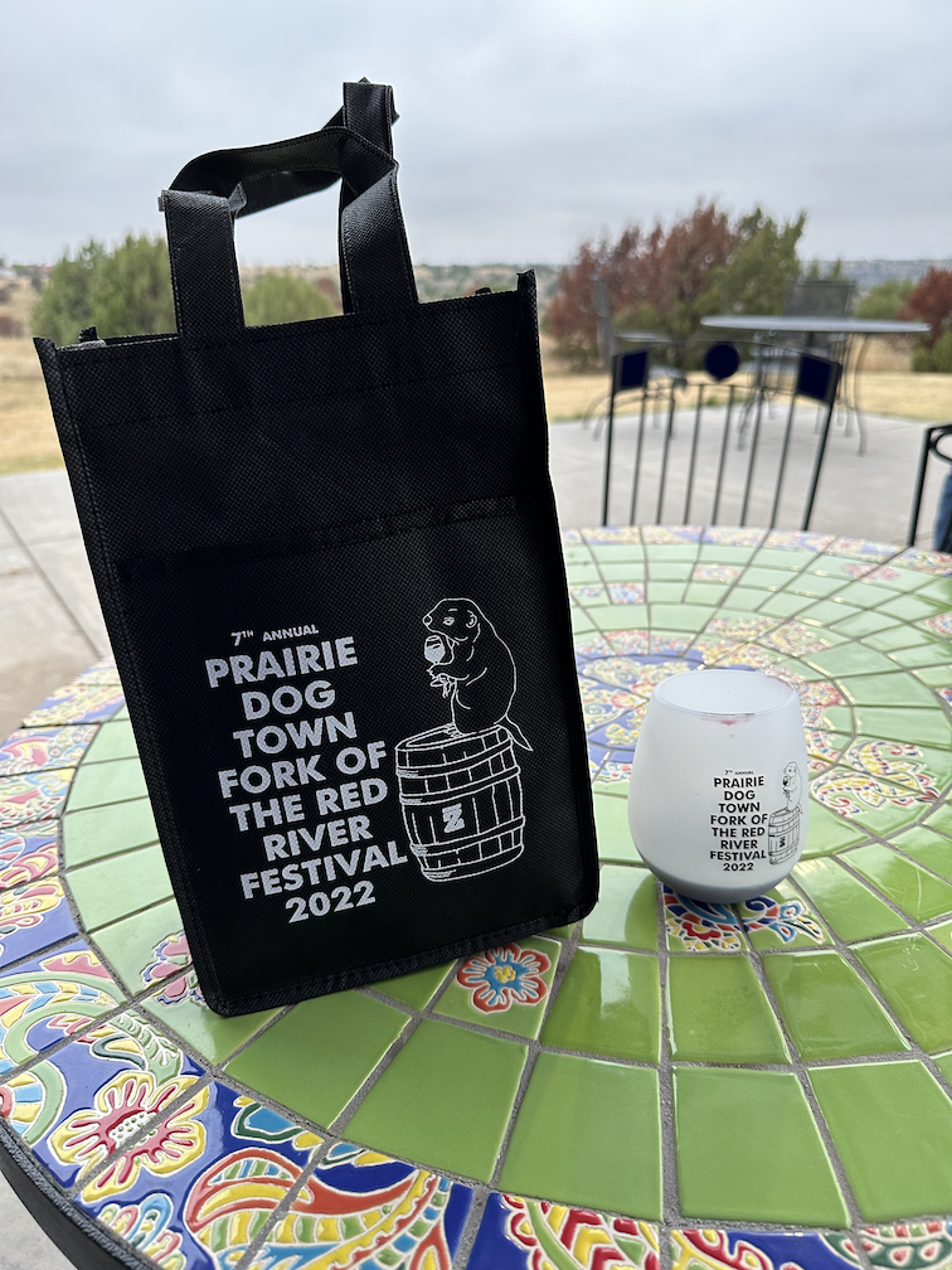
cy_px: 635
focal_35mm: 24
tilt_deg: -21.8
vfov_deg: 71.6
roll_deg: +0.2
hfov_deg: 56.8
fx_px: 880
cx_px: 476
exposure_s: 1/67
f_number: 1.78
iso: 250
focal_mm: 6.86
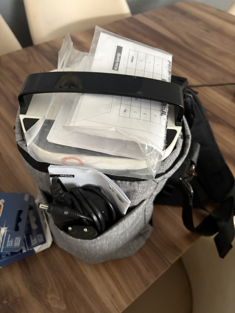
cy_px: 156
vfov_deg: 67.3
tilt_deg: -50.5
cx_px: 118
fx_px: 235
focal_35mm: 26
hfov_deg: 53.1
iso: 640
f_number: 1.6
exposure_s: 1/32
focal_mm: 5.96
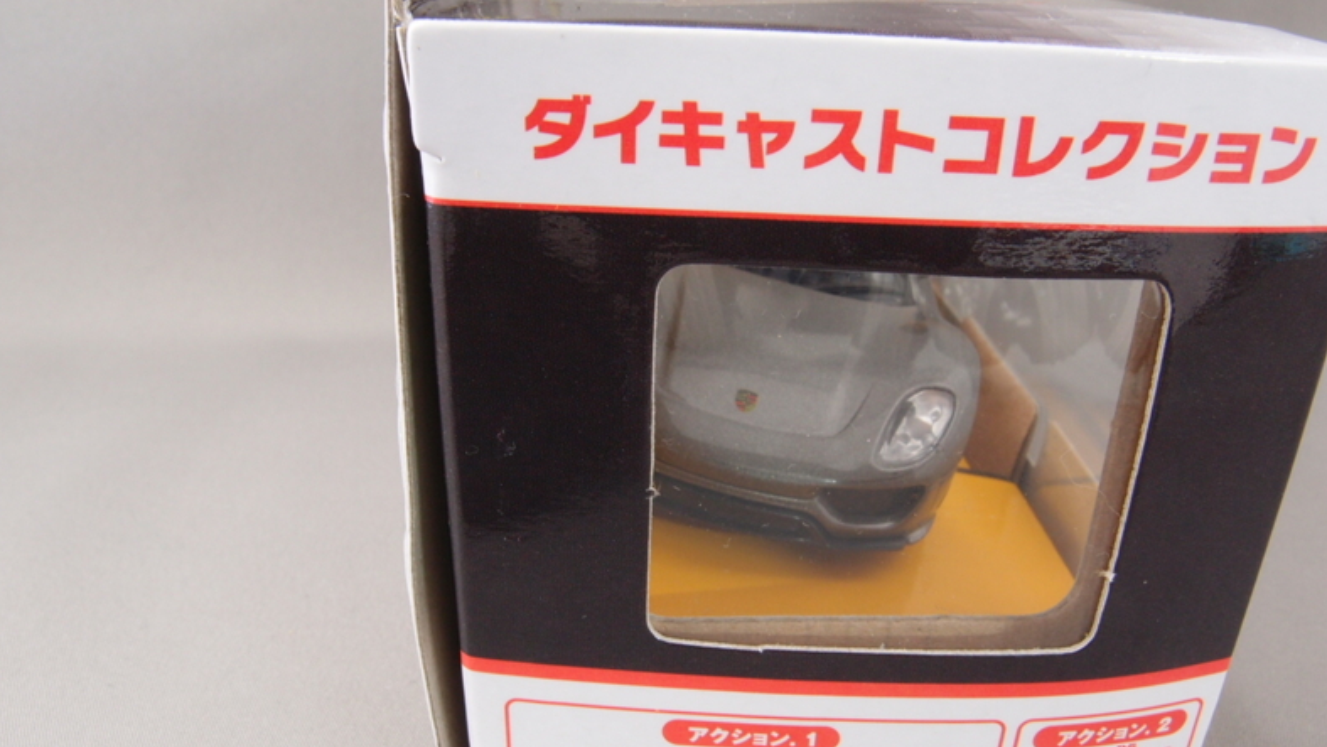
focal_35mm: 31
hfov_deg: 62.6
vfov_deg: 37.6
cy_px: 467
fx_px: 1091
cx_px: 659
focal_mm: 6
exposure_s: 2
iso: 100
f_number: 8
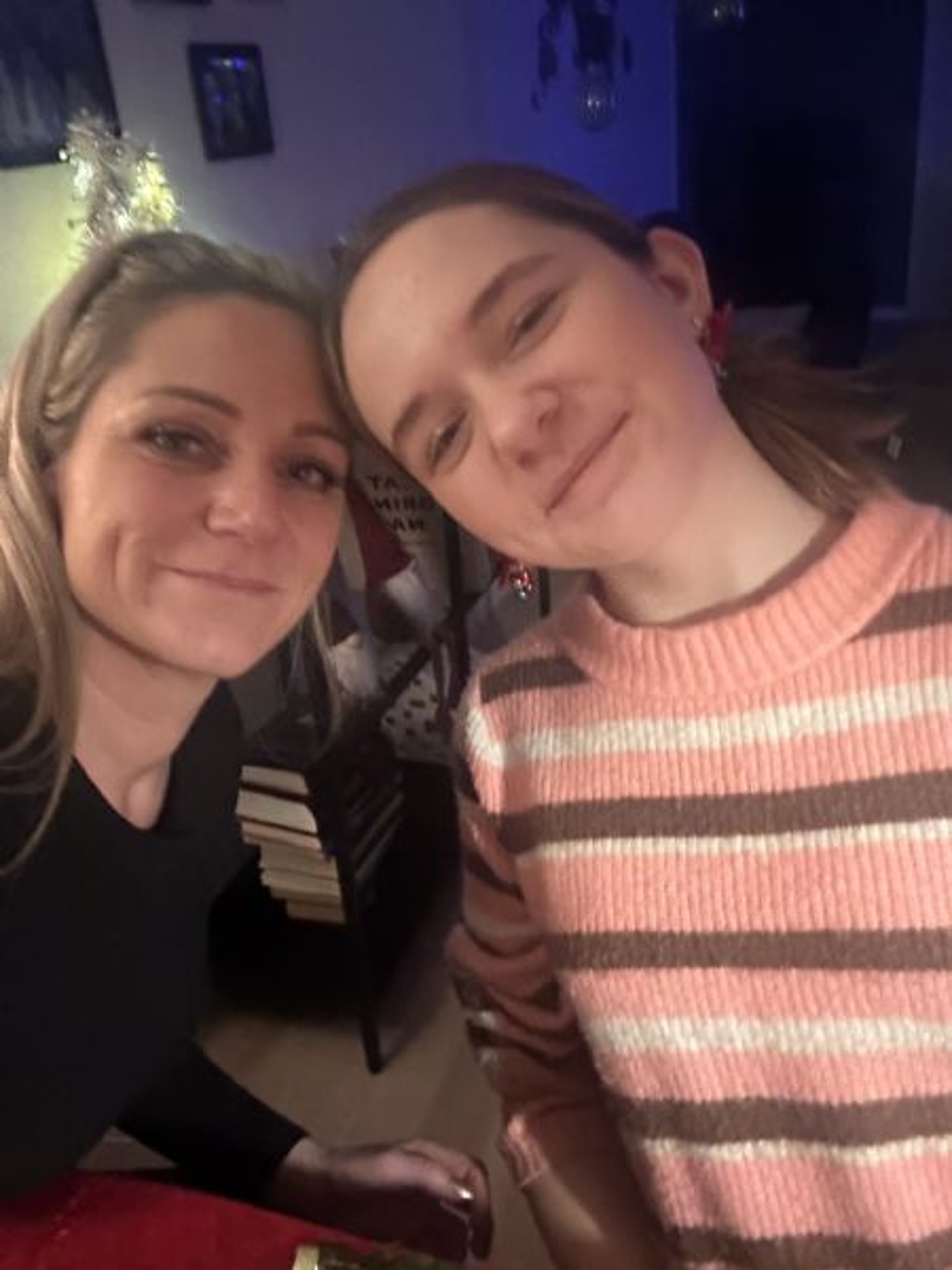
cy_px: 635
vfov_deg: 60.0
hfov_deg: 46.8
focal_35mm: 30
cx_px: 476
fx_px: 1100
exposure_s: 1/17
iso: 1000
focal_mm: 2.69
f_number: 1.9
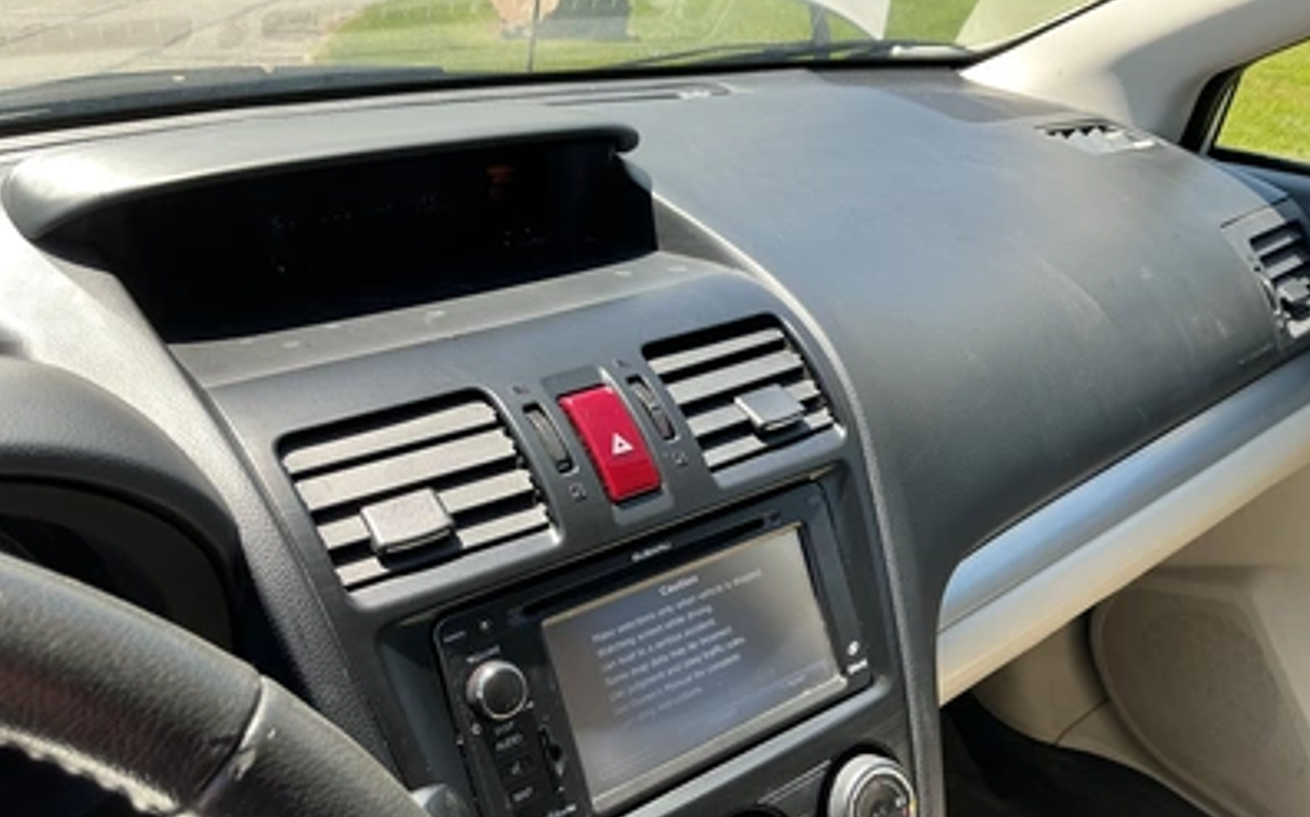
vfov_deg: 41.6
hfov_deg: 62.9
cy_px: 476
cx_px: 652
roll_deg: -2.6
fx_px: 1070
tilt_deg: -29.8
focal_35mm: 30
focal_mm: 3
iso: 20
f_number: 1.8
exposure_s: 1/200
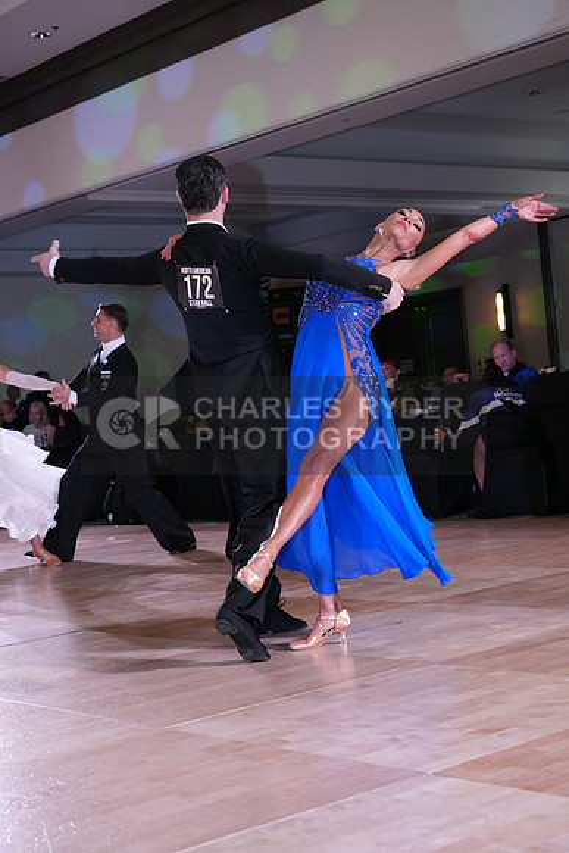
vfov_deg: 33.9
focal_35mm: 59
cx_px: 284
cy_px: 426
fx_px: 1398
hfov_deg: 23.0
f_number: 5
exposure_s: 1/250
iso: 2500
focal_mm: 59
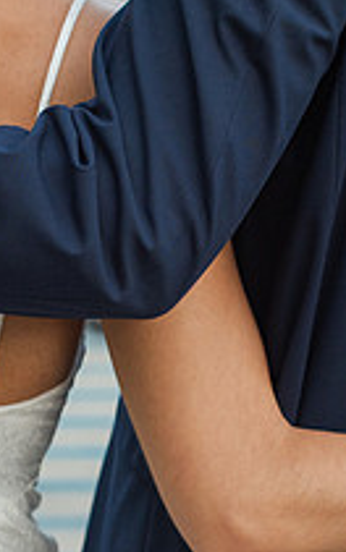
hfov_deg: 8.0
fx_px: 2473
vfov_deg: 12.8
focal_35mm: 164
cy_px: 352
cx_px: 190
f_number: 4
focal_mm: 50
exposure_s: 1/400
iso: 800
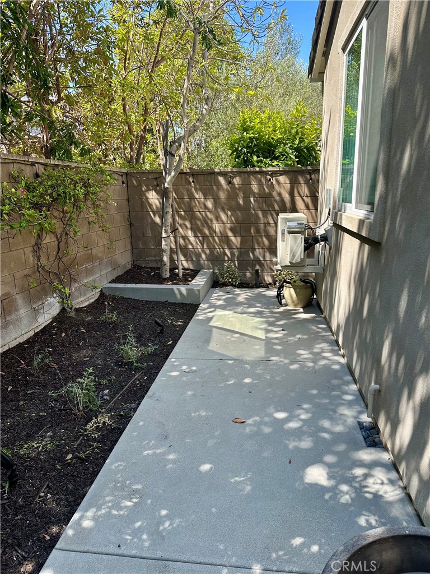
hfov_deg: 56.8
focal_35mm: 24
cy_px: 287
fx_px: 398
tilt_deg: -15.8
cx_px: 215
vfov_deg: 71.6
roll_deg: +0.8
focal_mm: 6.86
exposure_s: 1/943
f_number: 1.78
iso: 80
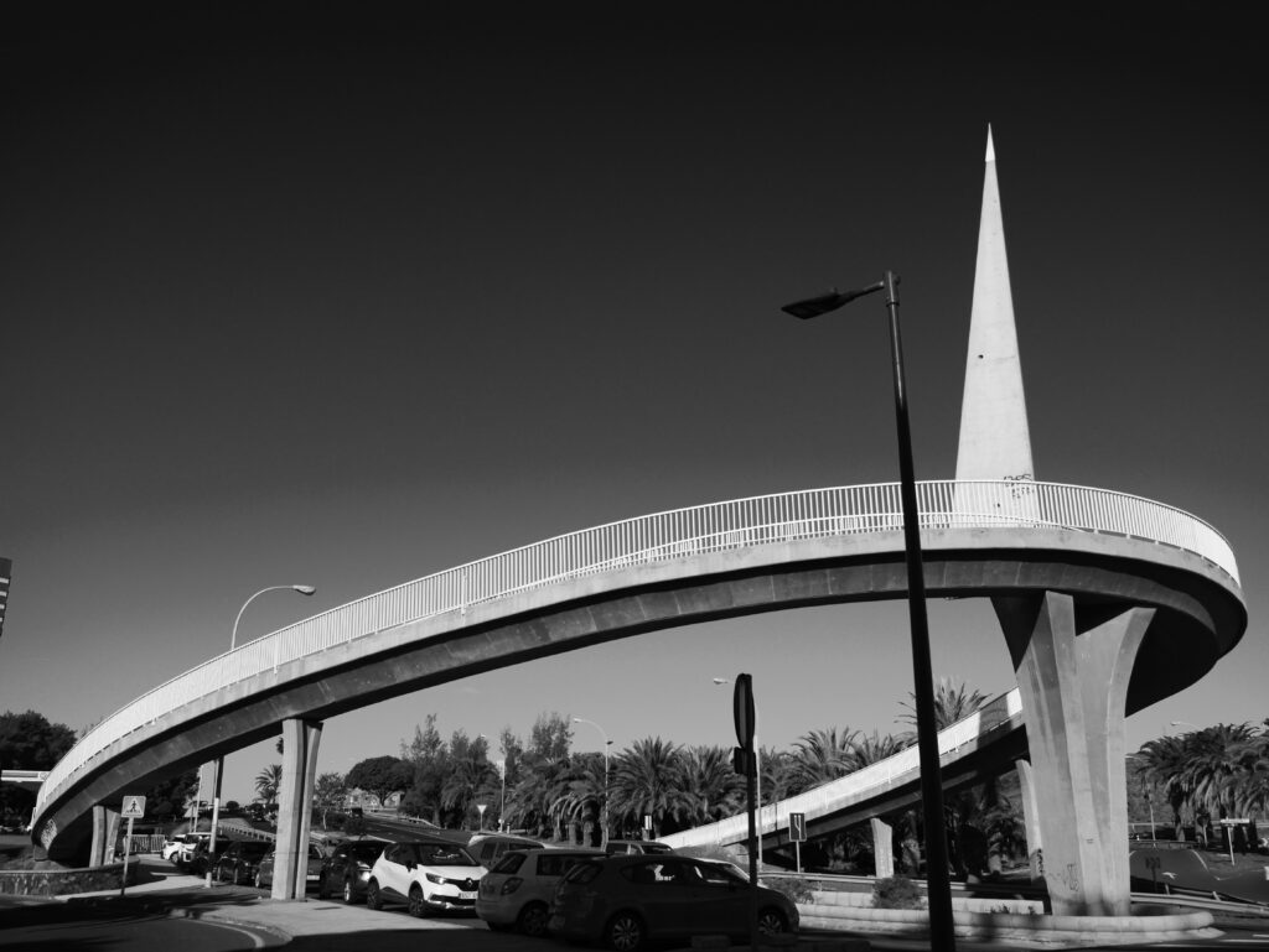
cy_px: 476
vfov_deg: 44.2
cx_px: 634
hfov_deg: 56.8
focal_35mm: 32
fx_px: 1174
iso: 200
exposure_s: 1/1000
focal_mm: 16
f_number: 3.2
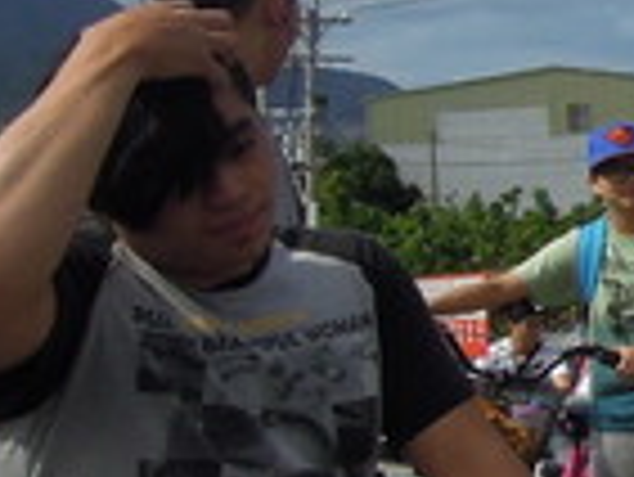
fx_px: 2181
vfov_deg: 12.4
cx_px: 1308
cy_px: 133
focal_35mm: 119
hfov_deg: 13.8
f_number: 5
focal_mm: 4.3
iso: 160
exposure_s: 1/1600
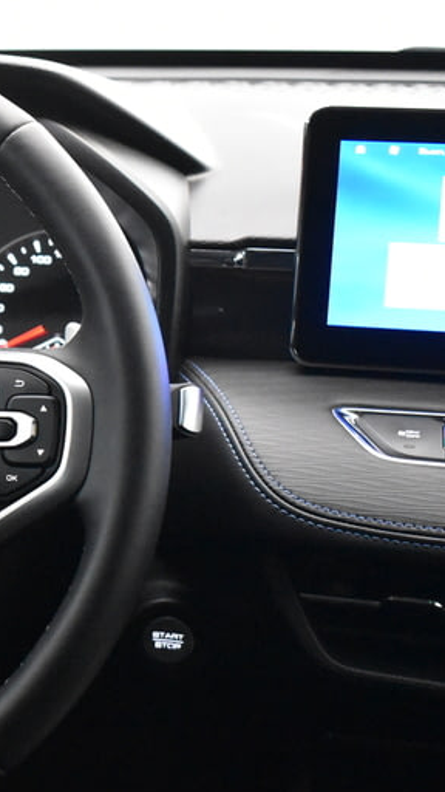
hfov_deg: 13.8
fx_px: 1741
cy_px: 438
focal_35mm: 83
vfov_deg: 25.6
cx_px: -187
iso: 6400
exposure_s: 1/50
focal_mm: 30
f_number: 4.2
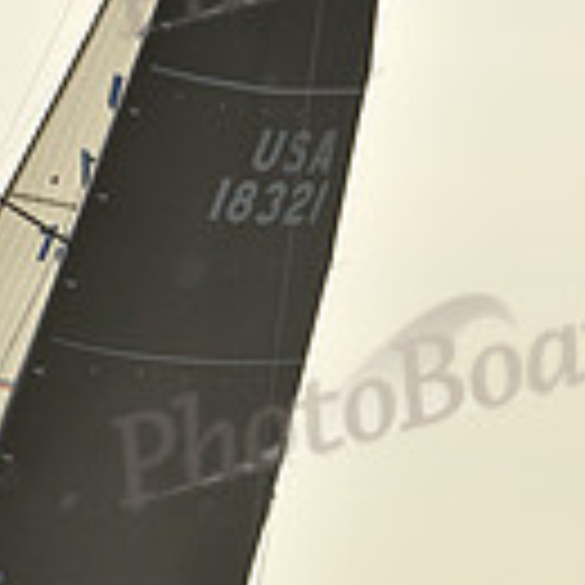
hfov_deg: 3.4
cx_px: -119
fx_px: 9808
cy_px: 220
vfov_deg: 3.4
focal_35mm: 513
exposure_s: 1/800
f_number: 10
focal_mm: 135
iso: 250
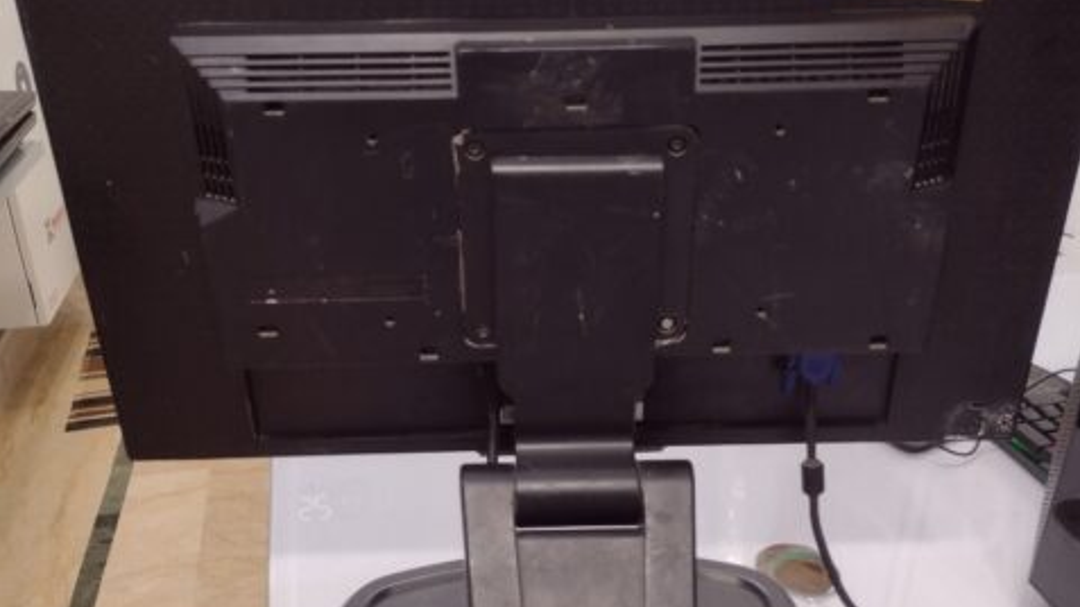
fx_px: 1059
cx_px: 532
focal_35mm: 37
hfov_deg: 54.0
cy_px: 344
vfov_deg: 31.9
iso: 231
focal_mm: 4.71
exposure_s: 1/50
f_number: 1.7
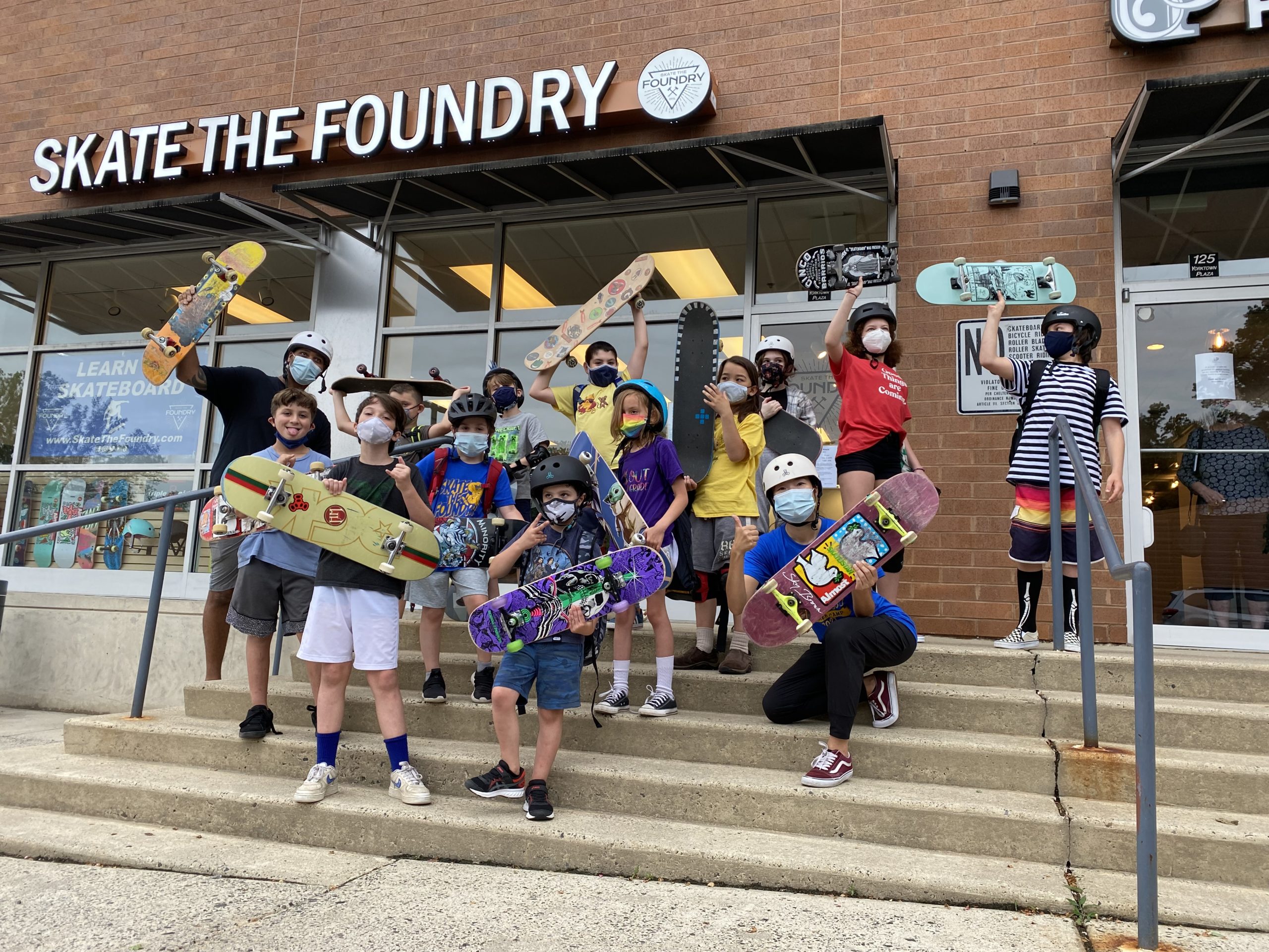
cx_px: 634
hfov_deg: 67.3
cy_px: 476
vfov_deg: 53.1
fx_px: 953
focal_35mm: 26
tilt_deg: +8.6
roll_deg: -3.4
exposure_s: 1/122
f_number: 1.8
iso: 40
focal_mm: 4.25
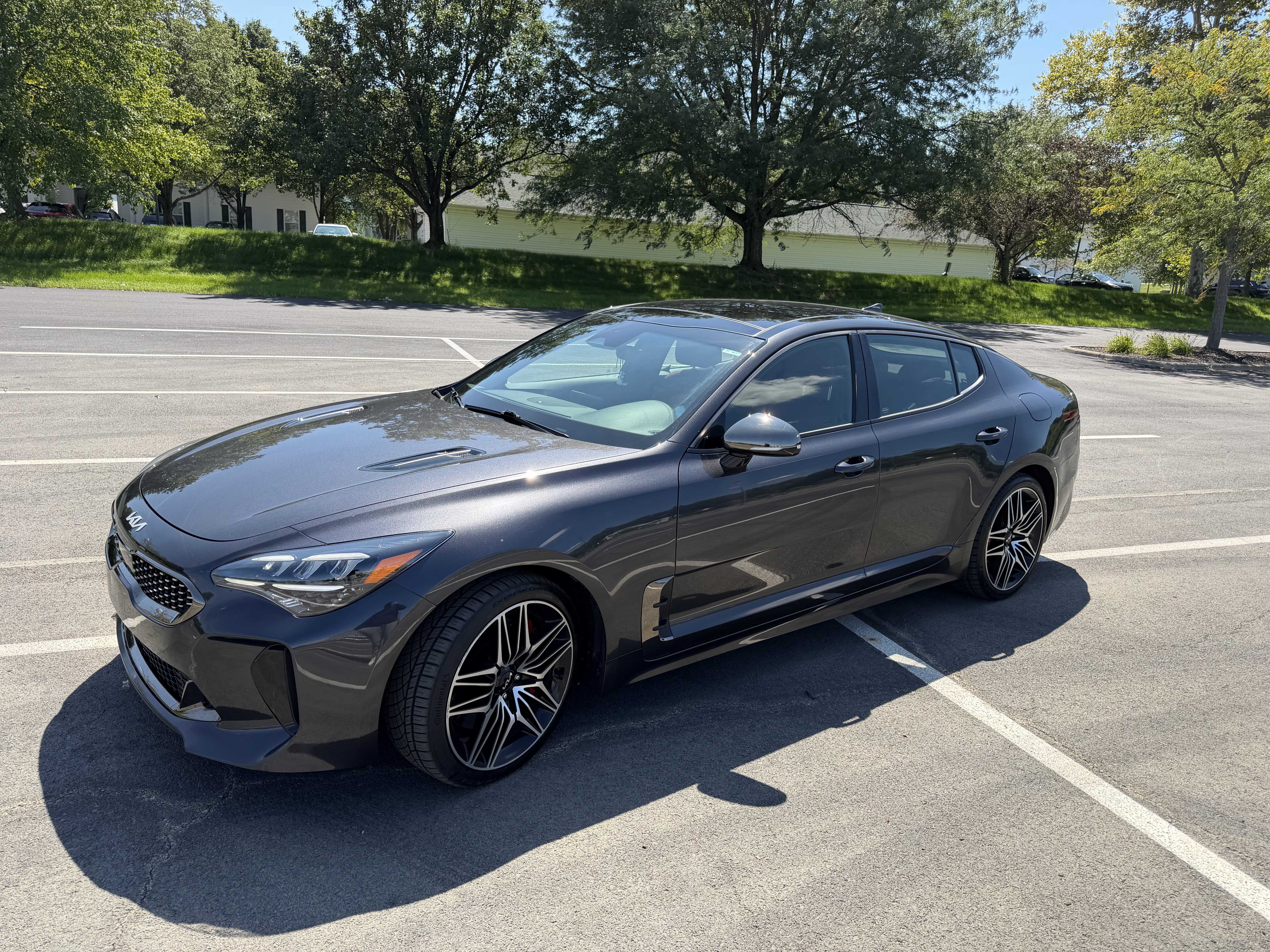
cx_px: 635
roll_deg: -3.8
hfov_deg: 71.6
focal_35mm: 24
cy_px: 476
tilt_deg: -14.2
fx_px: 881
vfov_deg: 56.8
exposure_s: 1/2053
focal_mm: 6.76
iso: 80
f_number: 1.78
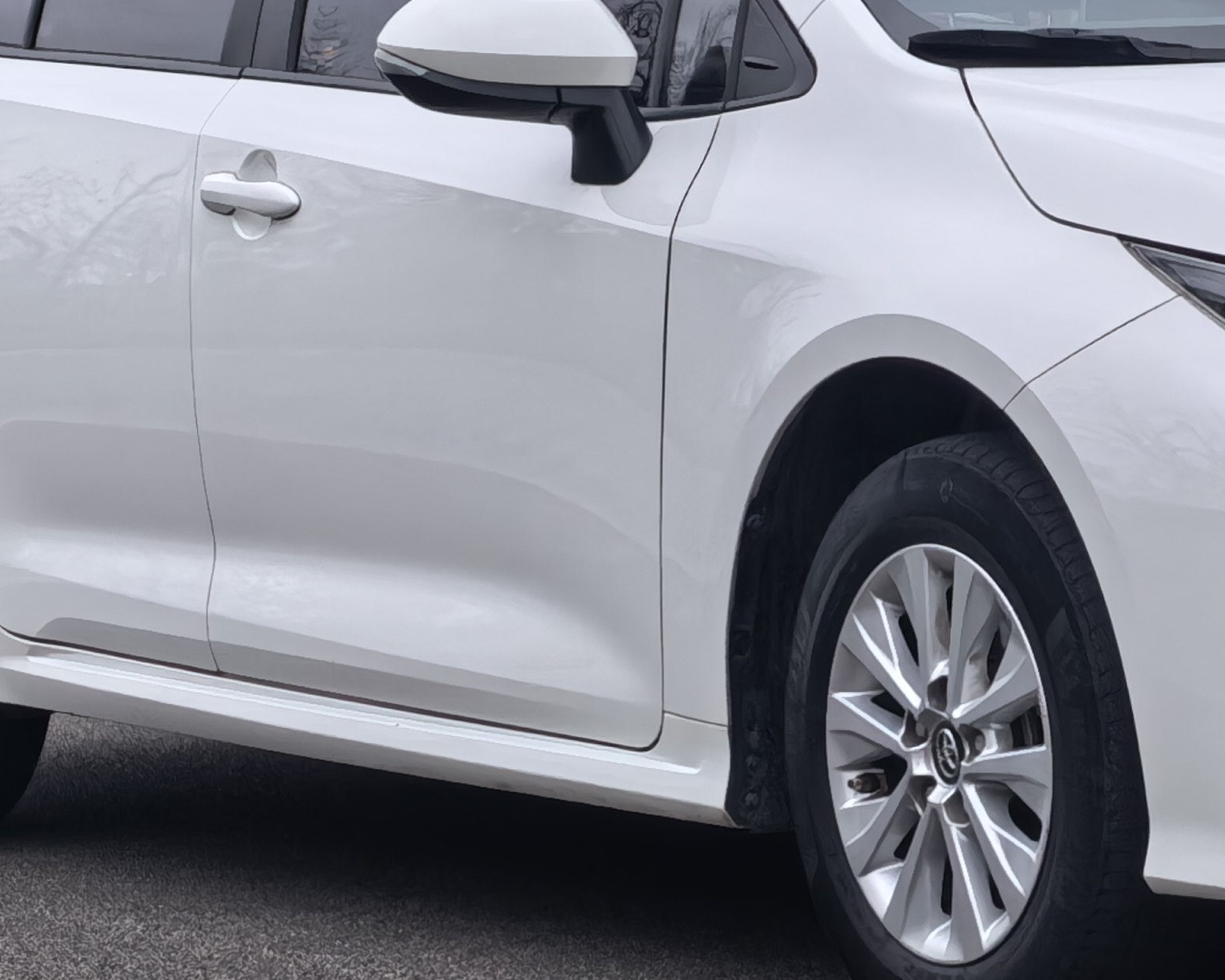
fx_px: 6706
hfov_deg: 10.4
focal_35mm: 185
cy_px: 437
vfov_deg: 8.4
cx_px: 1119
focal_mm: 6.98
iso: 100
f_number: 1.4
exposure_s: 1/100
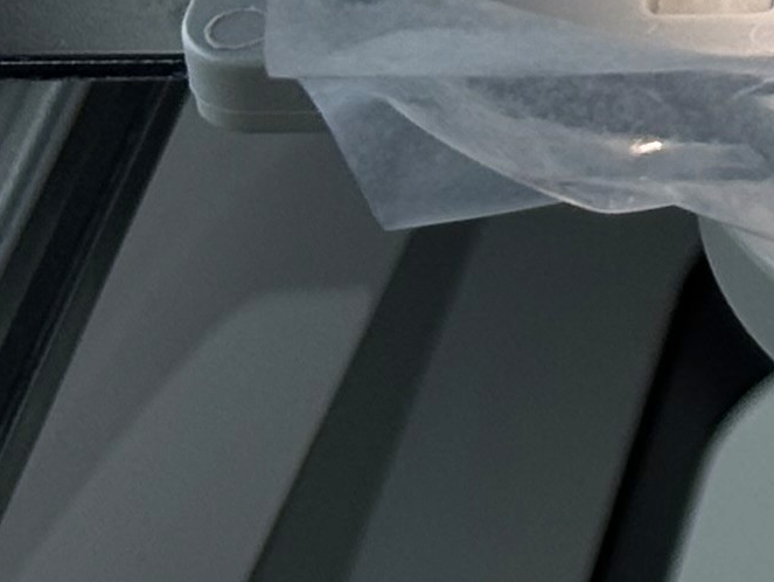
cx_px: 2085
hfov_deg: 5.9
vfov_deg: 4.6
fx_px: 7069
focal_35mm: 316
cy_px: -895
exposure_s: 1/279
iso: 32
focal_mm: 5.96
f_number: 1.6
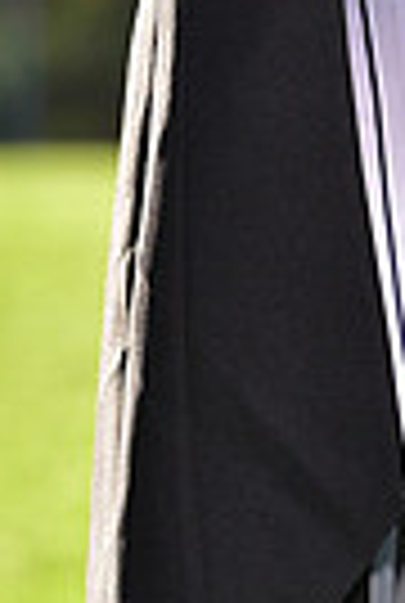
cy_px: -486
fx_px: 14504
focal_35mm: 864
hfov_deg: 1.6
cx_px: 281
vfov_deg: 2.4
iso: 80
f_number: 5
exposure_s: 1/200
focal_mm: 200
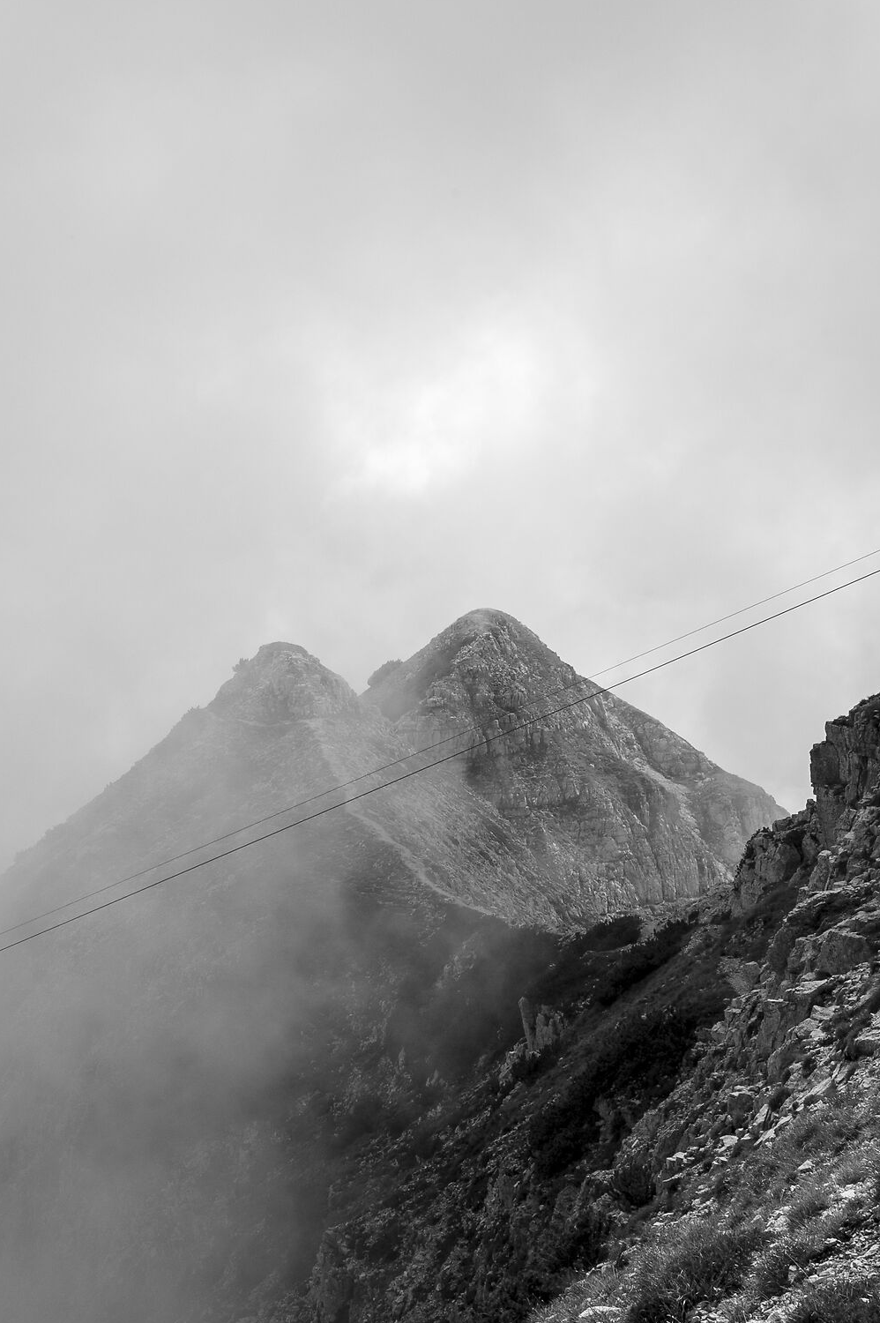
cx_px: 213
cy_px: 735
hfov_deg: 23.9
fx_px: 2056
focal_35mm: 56
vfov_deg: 35.6
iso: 200
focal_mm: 35
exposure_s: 1/500
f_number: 16
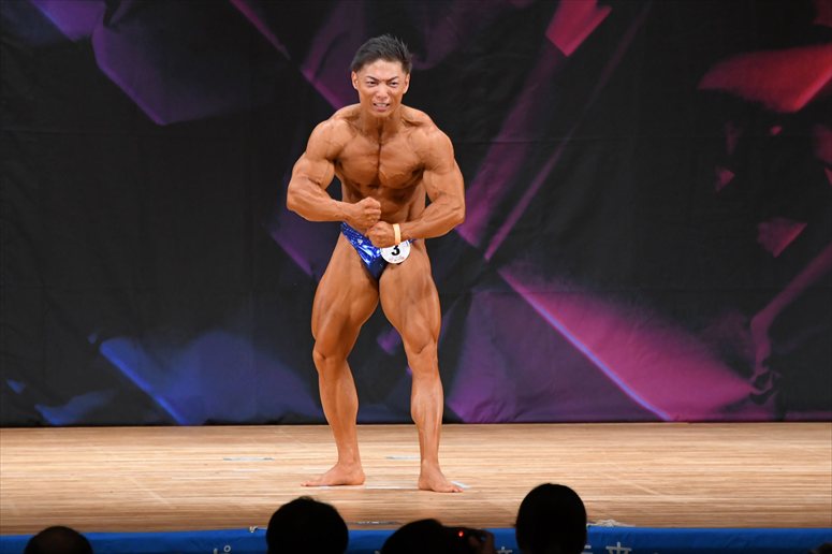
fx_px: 6584
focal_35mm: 285
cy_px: 277
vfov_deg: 4.8
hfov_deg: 7.2
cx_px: 416
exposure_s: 1/400
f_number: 5.6
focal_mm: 190
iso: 3200
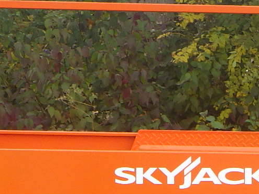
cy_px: 181
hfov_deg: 13.9
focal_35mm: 141
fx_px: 1054
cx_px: 201
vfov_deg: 10.4
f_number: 3.8
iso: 125
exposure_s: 1/100
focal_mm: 6.1
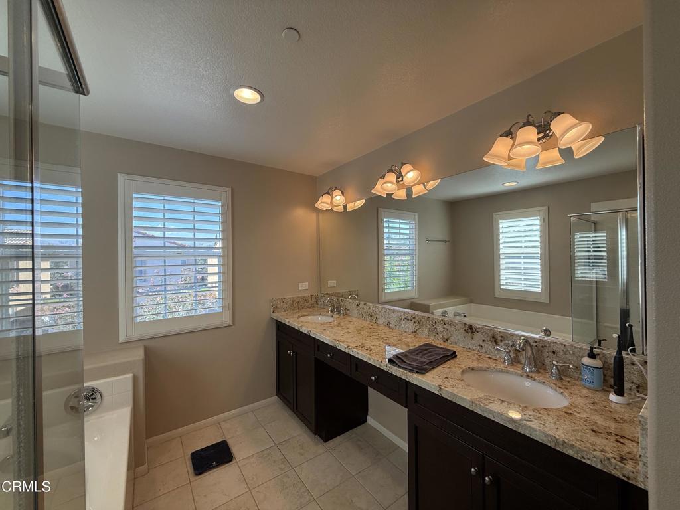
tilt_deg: +0.6
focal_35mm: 14
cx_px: 340
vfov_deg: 85.7
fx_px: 275
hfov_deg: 102.1
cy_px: 255
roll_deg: -0.1
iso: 64
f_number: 2.2
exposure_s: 1/147
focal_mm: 2.22
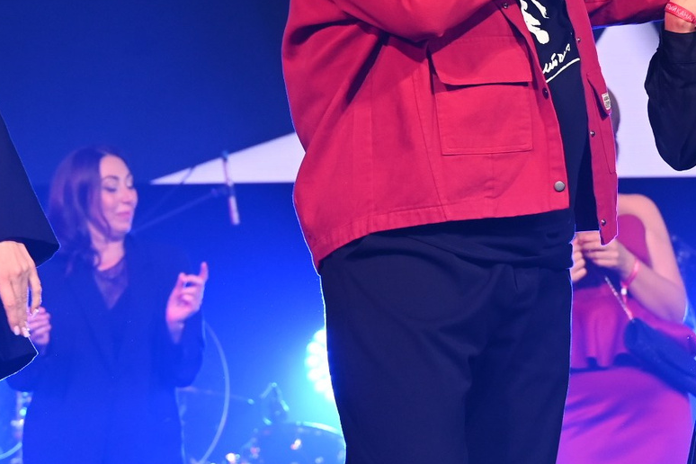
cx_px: 384
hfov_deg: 12.7
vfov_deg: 8.5
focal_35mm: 162
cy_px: 175
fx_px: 3132
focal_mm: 49
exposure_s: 1/320
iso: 640
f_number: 3.5
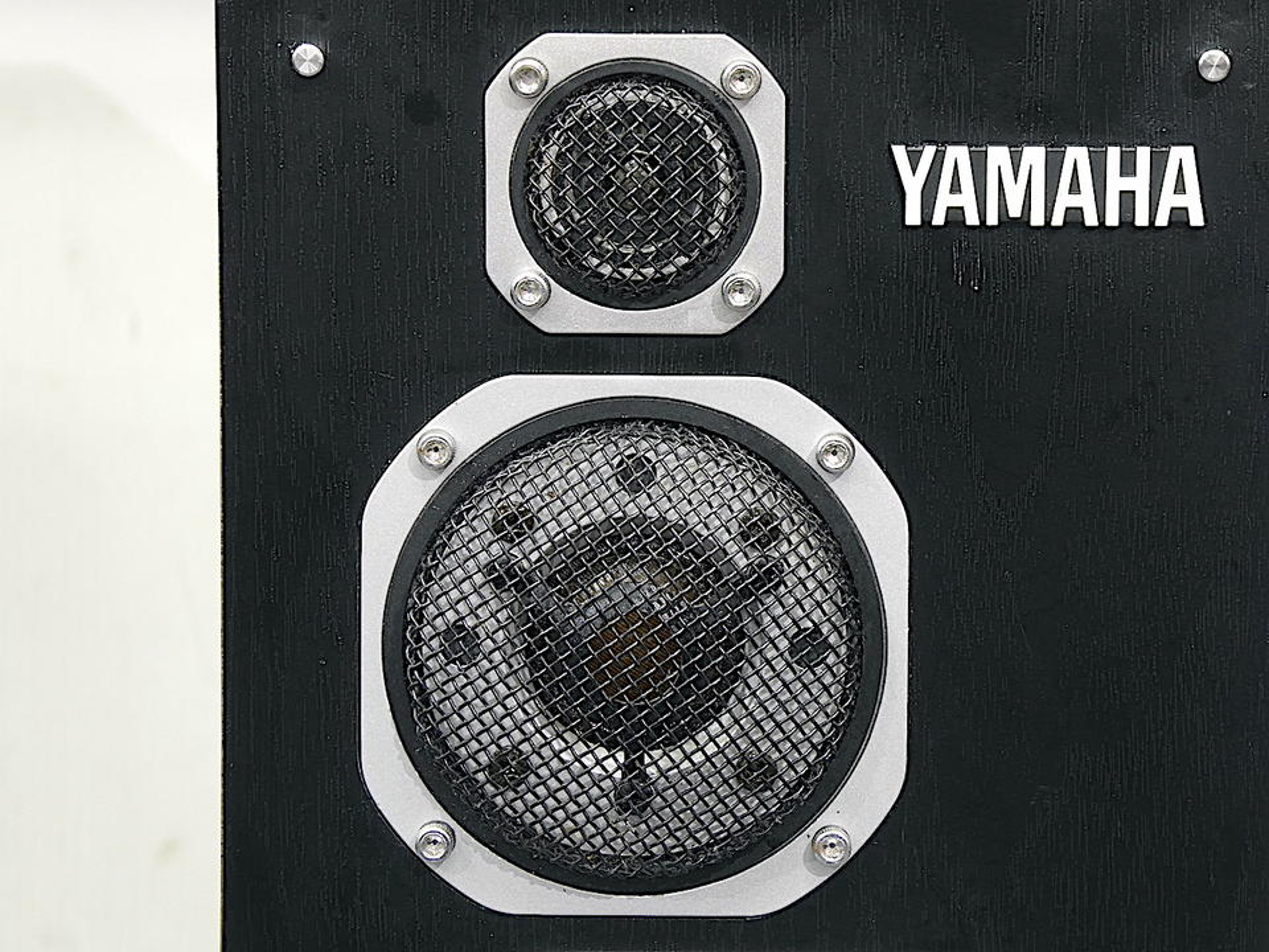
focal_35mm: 124
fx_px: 4546
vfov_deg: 12.0
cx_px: 634
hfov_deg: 15.9
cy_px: 476
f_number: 5.2
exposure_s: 1/1.3
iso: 100
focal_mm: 22.3
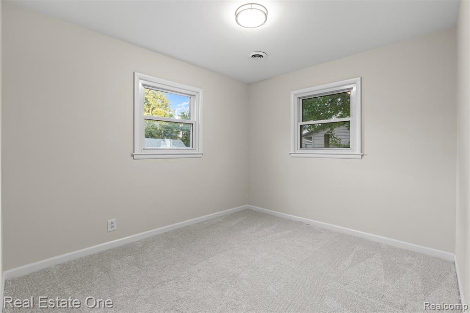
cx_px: 235
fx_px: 209
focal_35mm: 16
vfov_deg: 73.7
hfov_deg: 96.8
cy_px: 156
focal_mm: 16
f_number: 8
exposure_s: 1/2.5
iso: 400
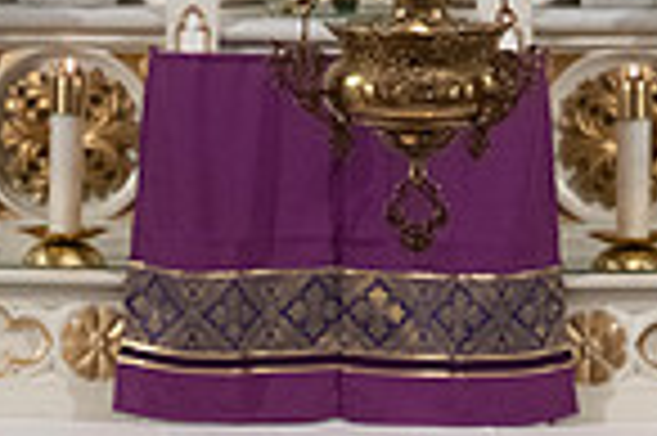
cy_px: 798
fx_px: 18102
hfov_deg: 2.1
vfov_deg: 1.4
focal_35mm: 993
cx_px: 374
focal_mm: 250
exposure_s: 1/100
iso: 4000
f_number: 9
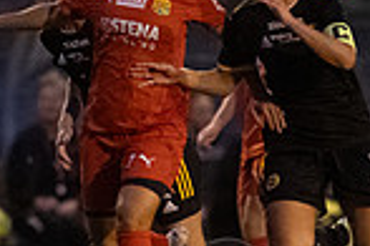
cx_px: 159
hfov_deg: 1.2
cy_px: 172
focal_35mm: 1770
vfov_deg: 0.8
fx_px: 18190
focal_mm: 300
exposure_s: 1/640
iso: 8000
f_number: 3.2
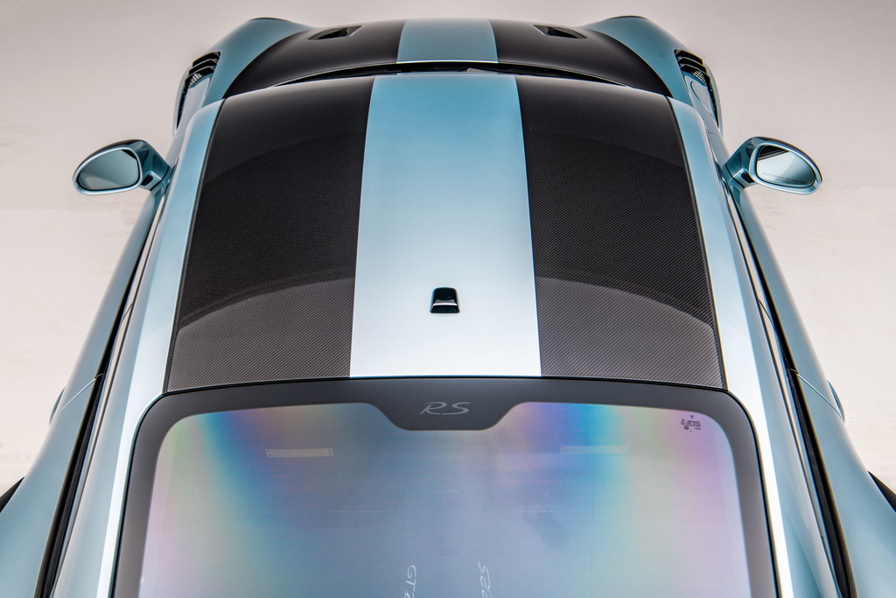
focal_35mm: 44
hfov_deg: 44.5
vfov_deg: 30.5
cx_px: 448
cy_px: 299
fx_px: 1095
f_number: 10
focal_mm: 44
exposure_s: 1/160
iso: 100
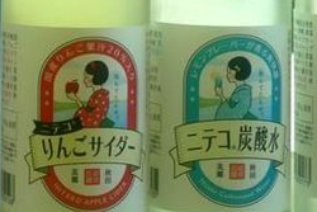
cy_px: -128
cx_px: 6
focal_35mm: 183
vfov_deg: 7.4
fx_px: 1612
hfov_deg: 11.1
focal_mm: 27
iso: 400
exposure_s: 1/60
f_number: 5.3
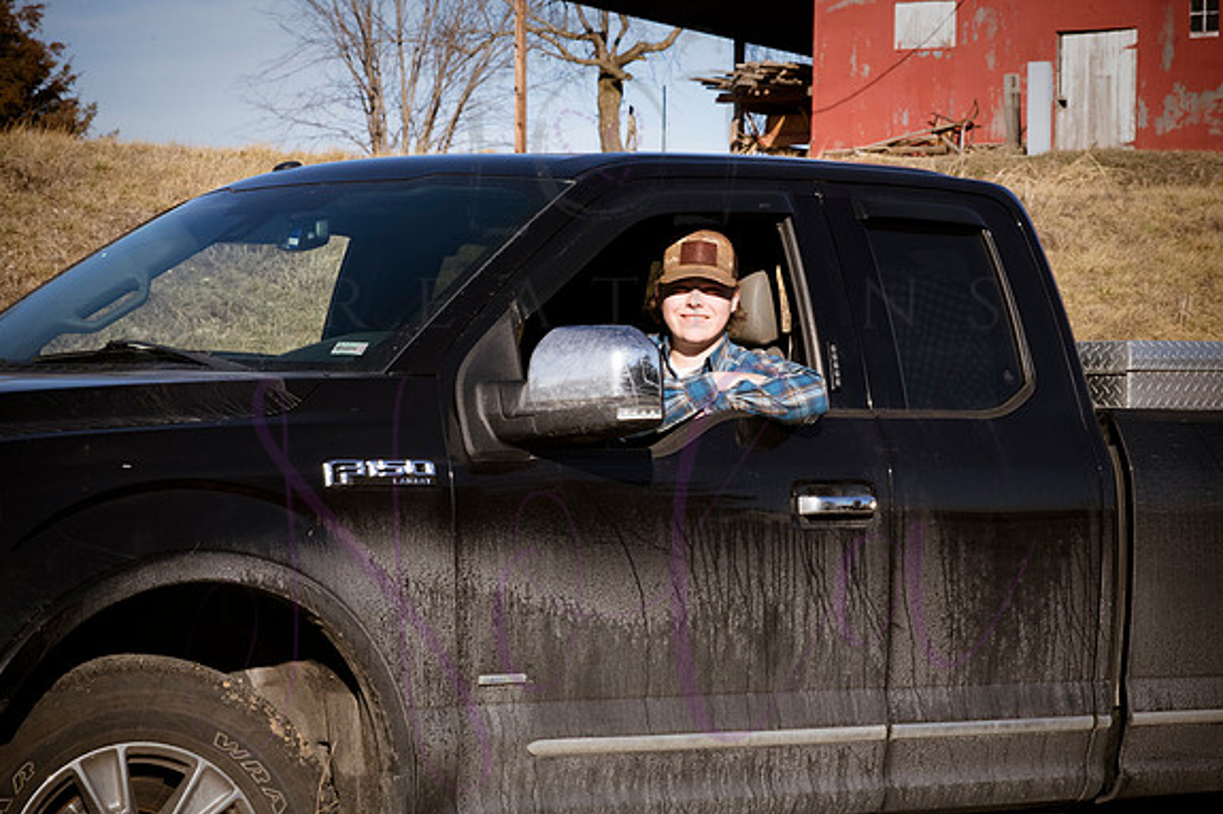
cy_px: 407
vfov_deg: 12.1
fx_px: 3838
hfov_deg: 18.1
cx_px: 610
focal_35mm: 113
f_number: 18
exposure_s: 1/640
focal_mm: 112
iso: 800
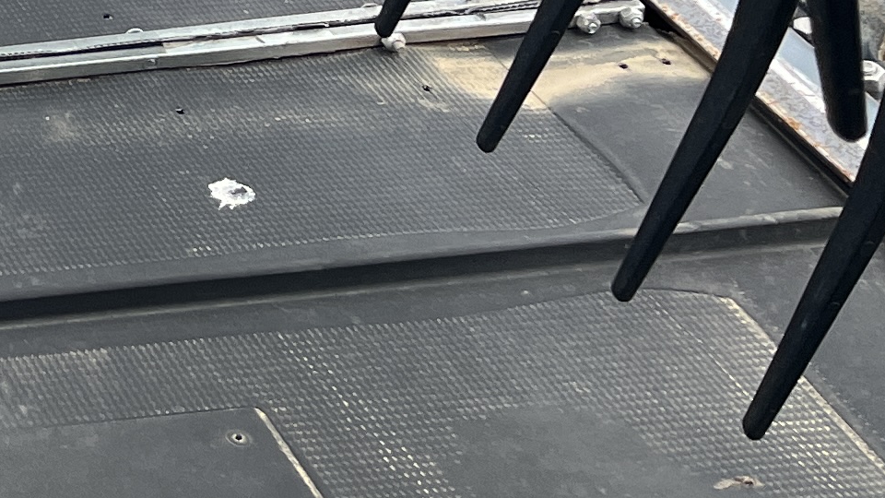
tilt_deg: -16.4
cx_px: -710
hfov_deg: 15.5
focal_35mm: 119
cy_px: -790
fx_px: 2793
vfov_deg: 9.0
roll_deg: -0.1
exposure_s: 1/122
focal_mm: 5.1
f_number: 1.6
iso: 40
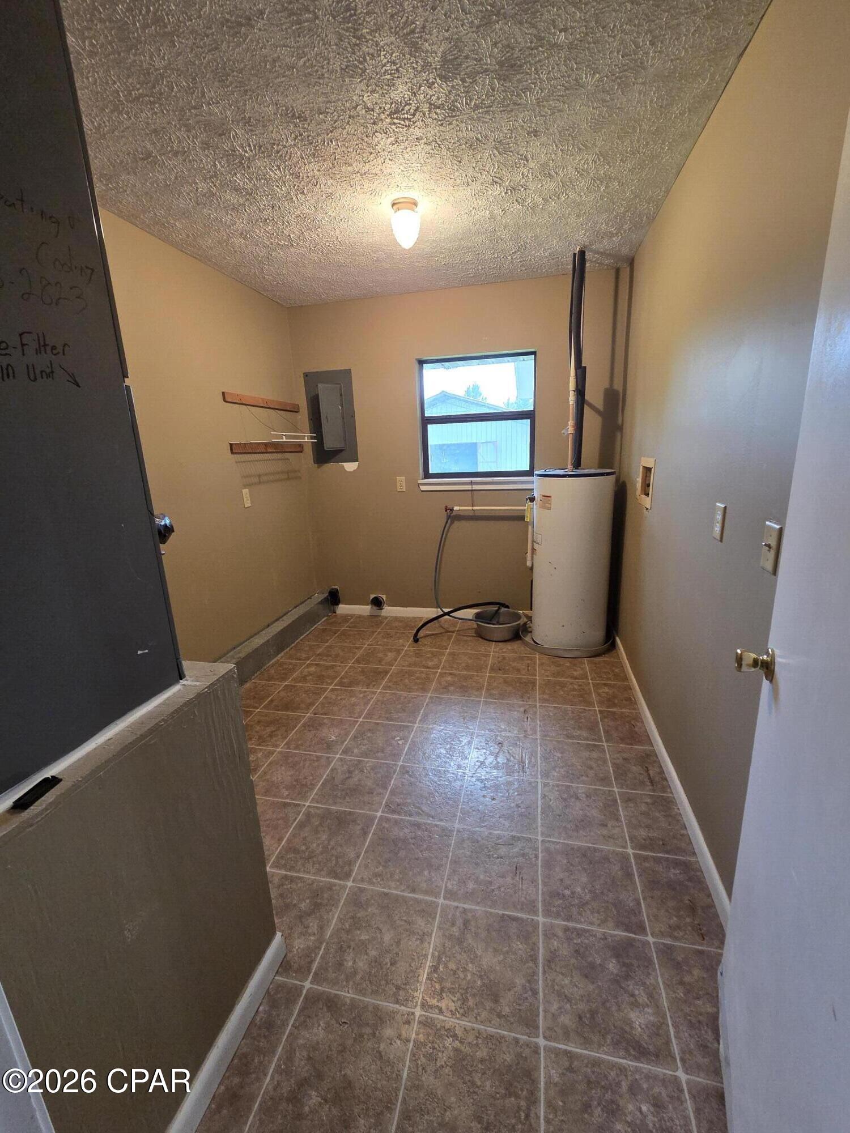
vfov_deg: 106.2
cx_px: 425
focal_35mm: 13
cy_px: 566
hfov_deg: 89.9
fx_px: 426
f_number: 2.2
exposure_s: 1/60
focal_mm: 2.2
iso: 400
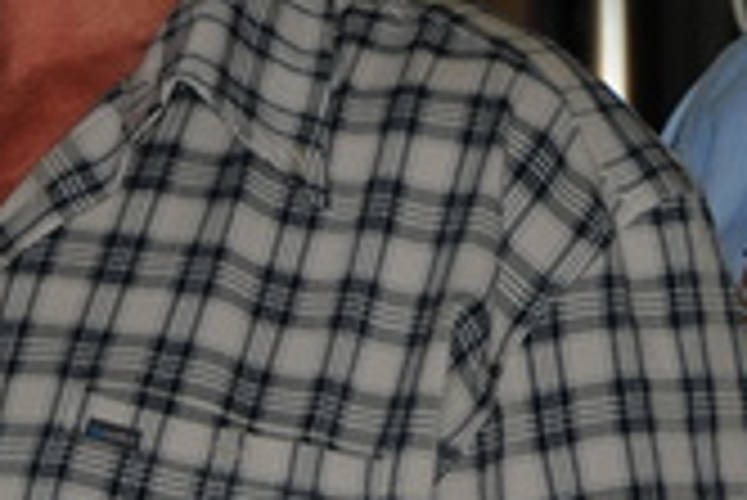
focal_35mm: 535
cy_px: -23
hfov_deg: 3.8
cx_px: 706
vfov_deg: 2.6
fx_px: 11119
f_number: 5
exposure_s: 1/60
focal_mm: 75
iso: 200
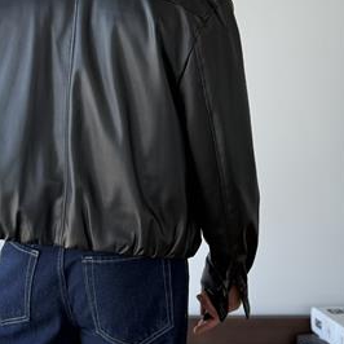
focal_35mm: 85
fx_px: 956
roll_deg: +0.2
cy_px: 51
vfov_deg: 20.1
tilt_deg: +2.0
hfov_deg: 20.3
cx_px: 92
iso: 80
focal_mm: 6.76
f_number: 1.78
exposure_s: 1/281
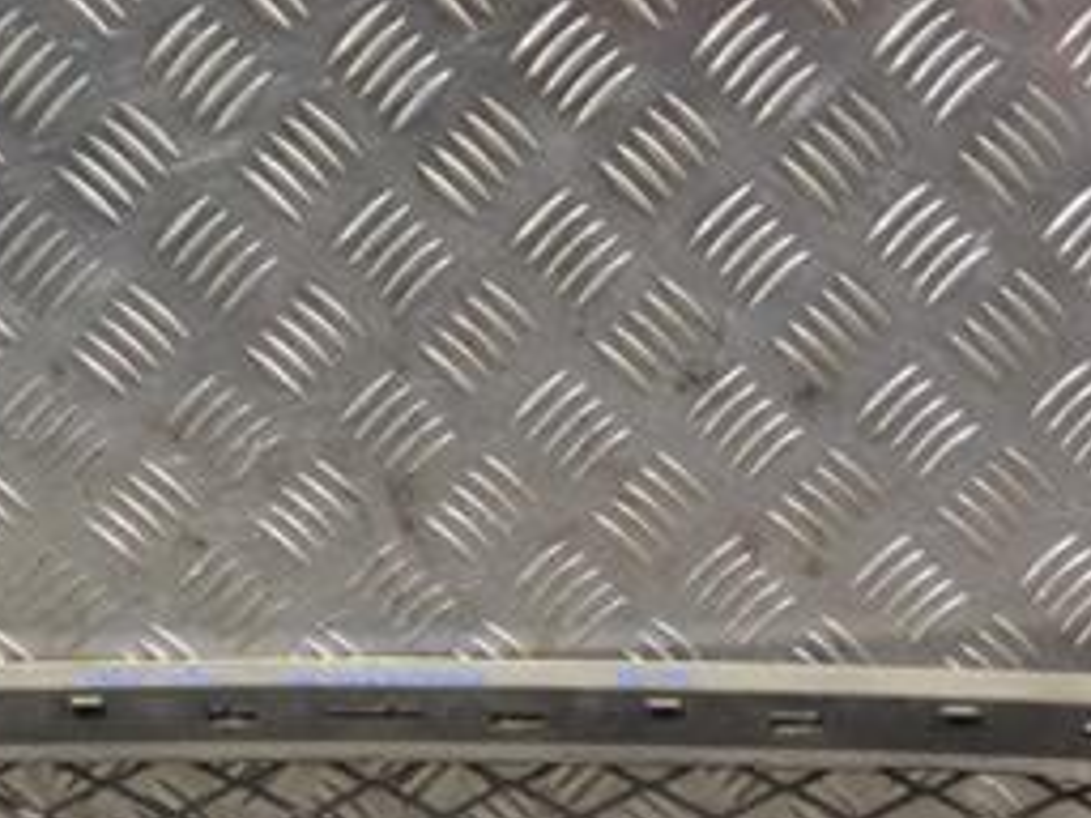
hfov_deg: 22.2
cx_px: 396
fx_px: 2774
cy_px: 746
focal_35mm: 88
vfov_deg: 16.5
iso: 3200
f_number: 8
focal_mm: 26
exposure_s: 1/250
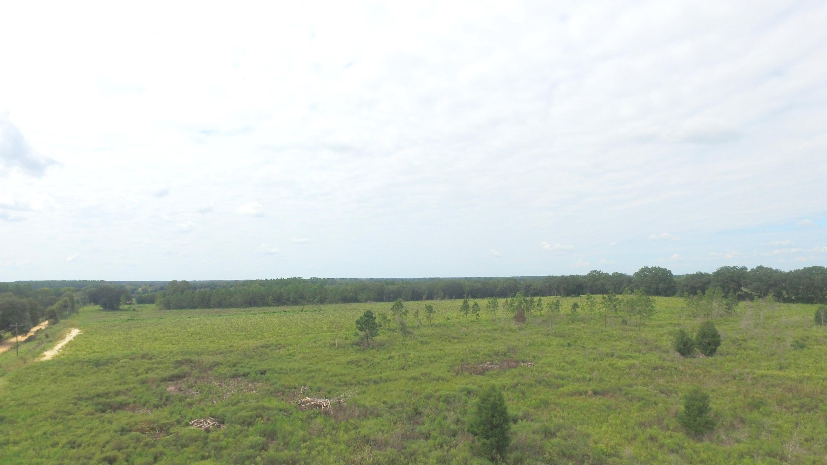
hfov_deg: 81.2
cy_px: 279
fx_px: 482
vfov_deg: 51.1
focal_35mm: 22
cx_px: 413
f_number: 2.8
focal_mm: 3.61
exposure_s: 1/2141
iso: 100
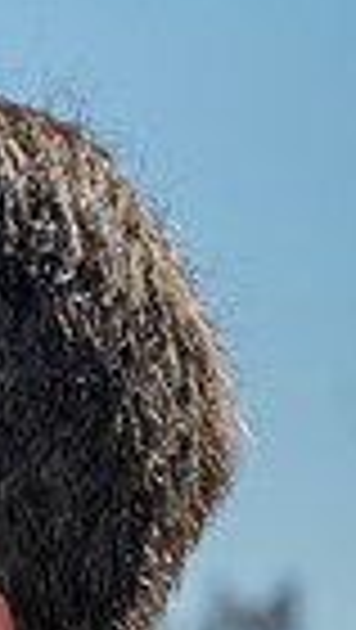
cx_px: -906
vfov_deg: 6.2
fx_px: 5826
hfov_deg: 3.4
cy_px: 331
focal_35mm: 348
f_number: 8
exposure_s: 1/500
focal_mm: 80
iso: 400
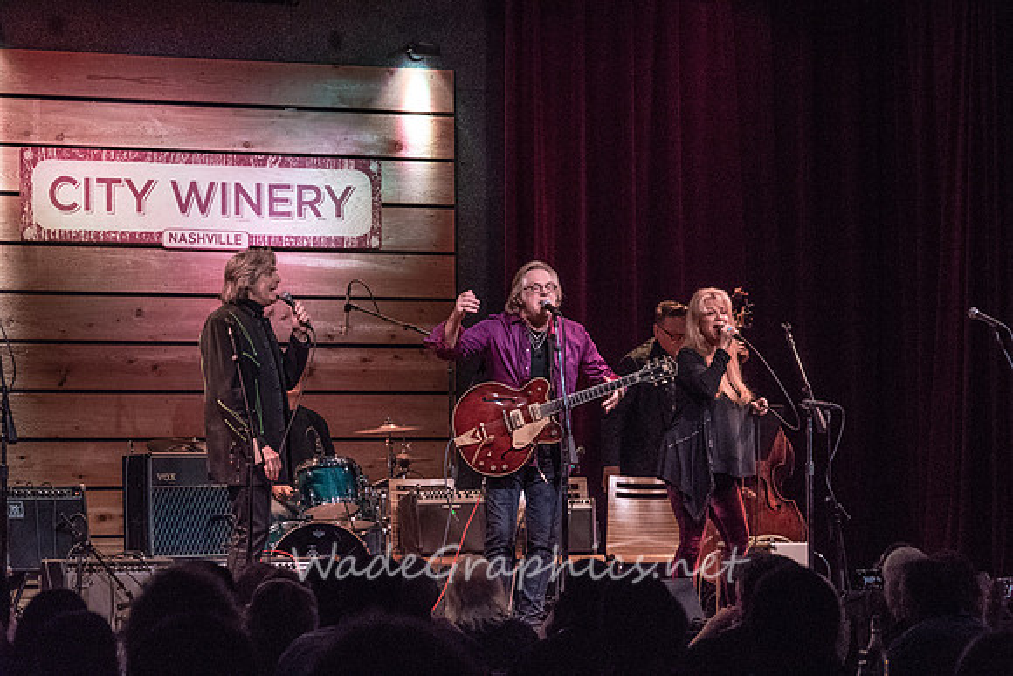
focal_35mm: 132
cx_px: 506
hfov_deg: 15.5
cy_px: 338
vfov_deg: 10.4
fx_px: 3715
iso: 6400
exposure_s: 1/160
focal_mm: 132
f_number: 8
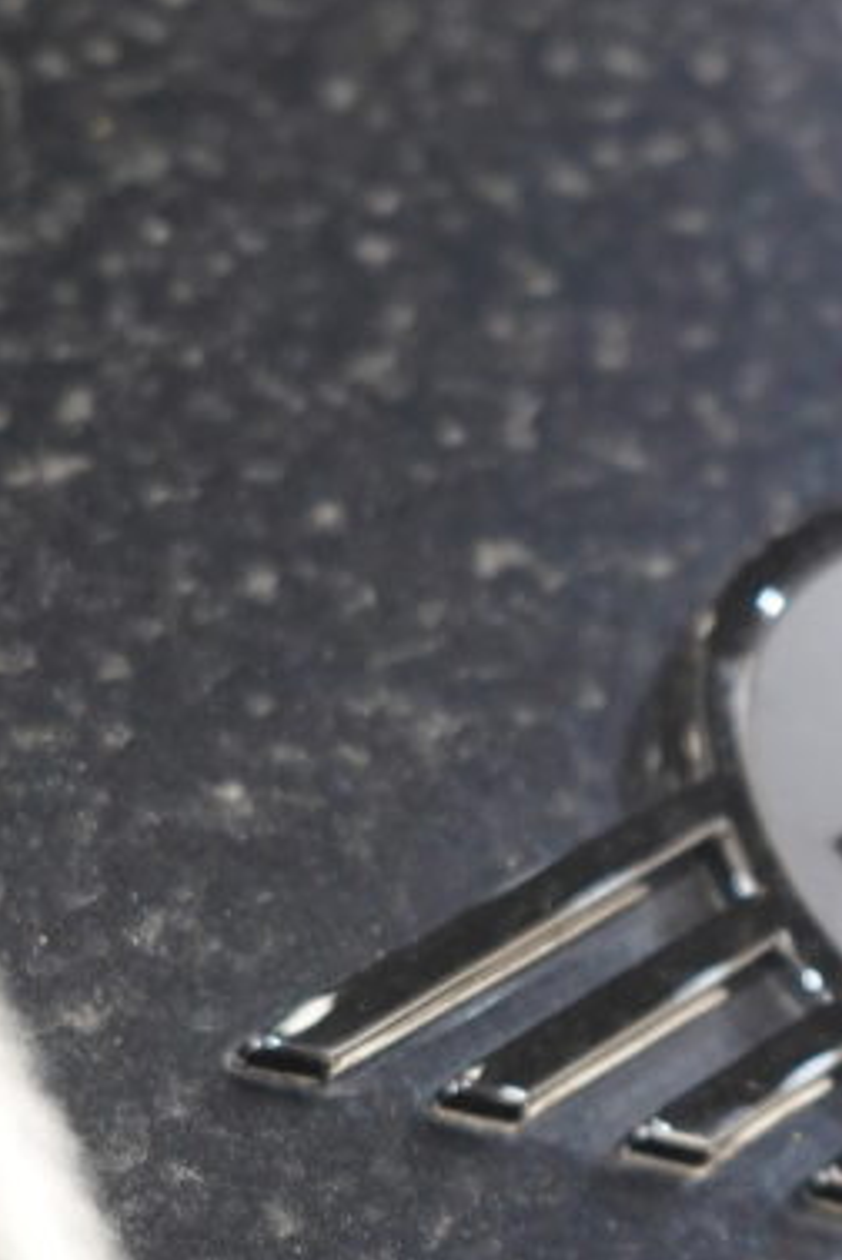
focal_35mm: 114
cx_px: 1006
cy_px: 999
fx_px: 3992
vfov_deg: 17.8
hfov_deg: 11.8
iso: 1250
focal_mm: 28
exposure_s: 1/60
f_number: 4
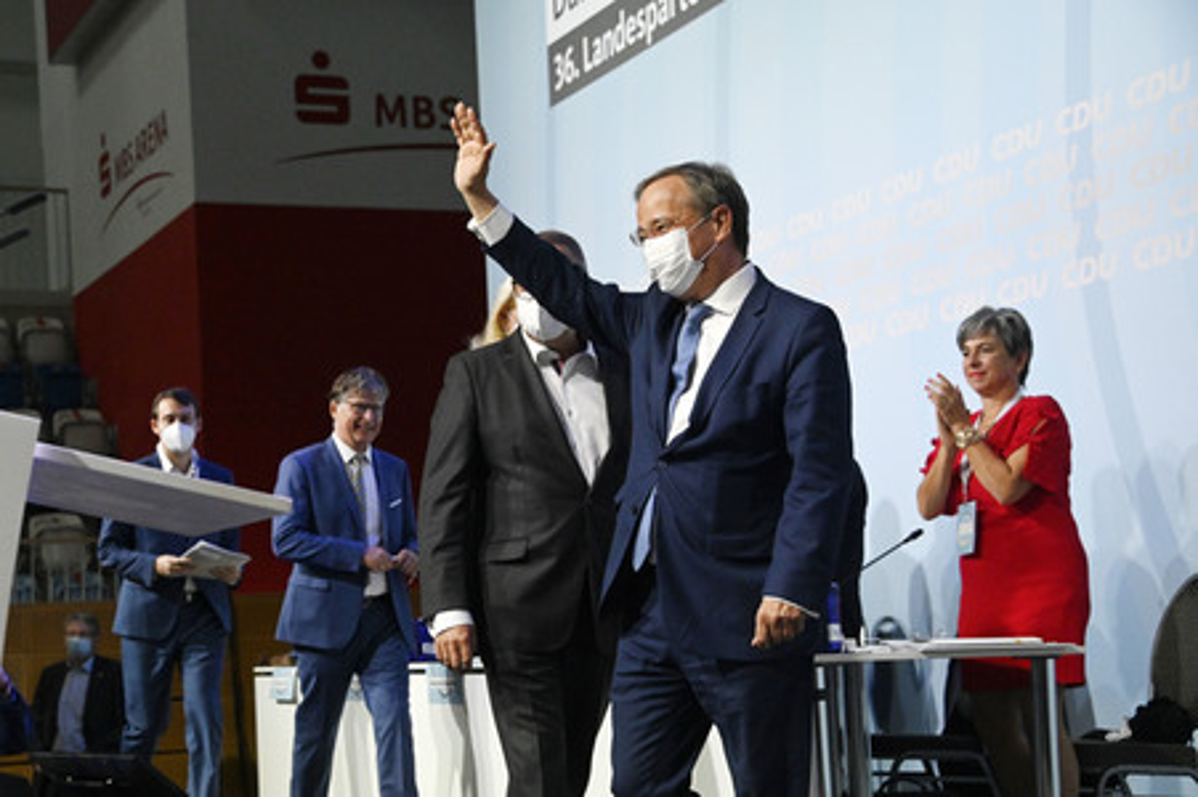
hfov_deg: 32.4
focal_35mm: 62
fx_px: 2062
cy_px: 398
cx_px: 599
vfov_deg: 21.9
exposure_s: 1/800
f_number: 5.6
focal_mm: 62
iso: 6400
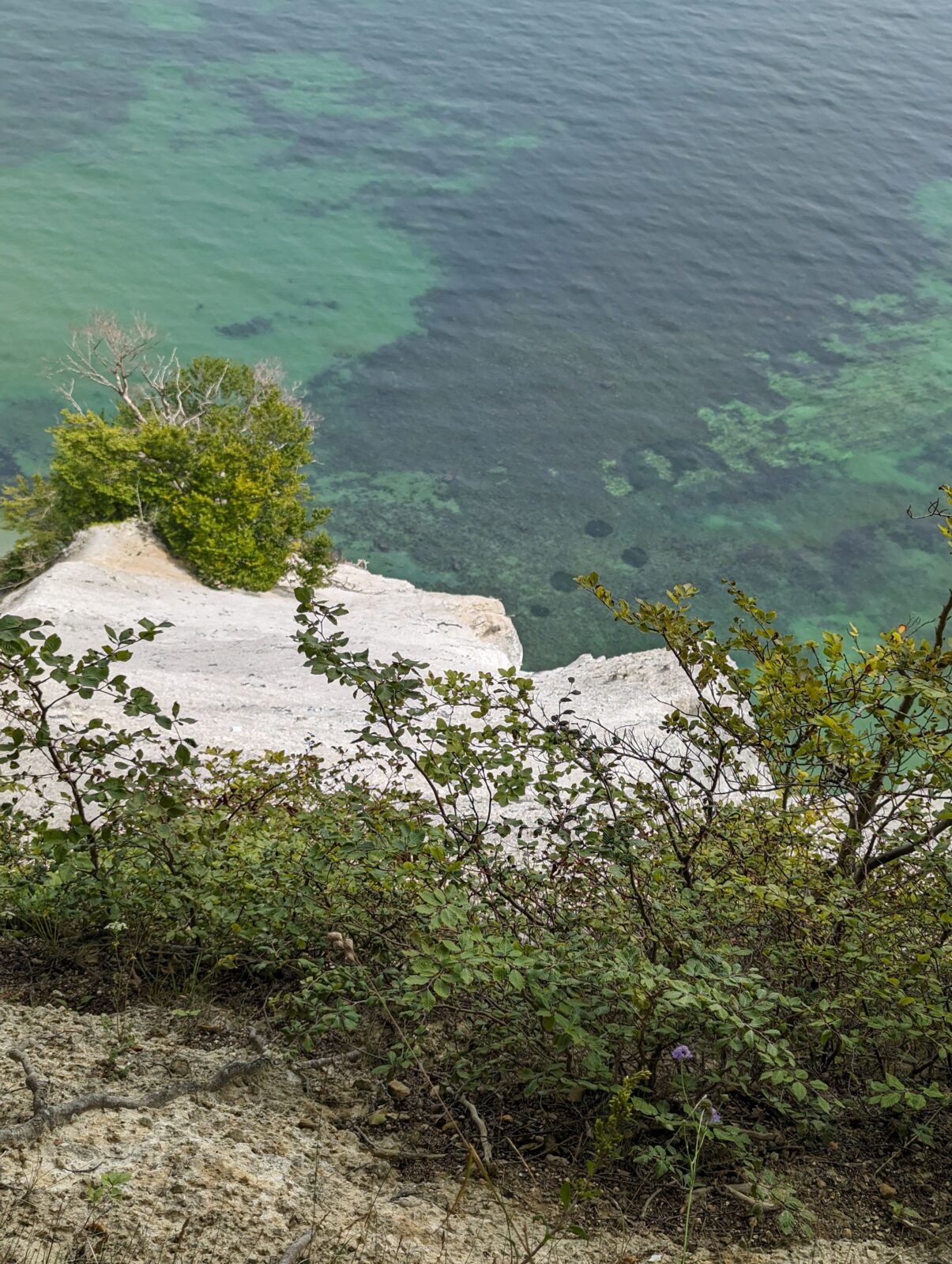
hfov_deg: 30.3
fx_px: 1755
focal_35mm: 48
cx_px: 476
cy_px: 632
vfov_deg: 39.6
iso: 45
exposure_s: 1/1689
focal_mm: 6.81
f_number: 1.85
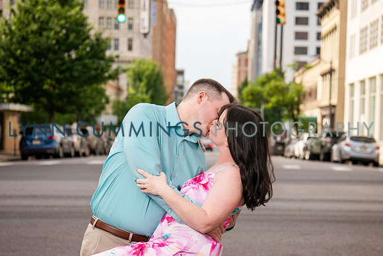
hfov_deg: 32.4
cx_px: 192
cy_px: 128
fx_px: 660
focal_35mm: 62
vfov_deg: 21.9
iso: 200
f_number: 4
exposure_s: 1/1250
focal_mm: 62
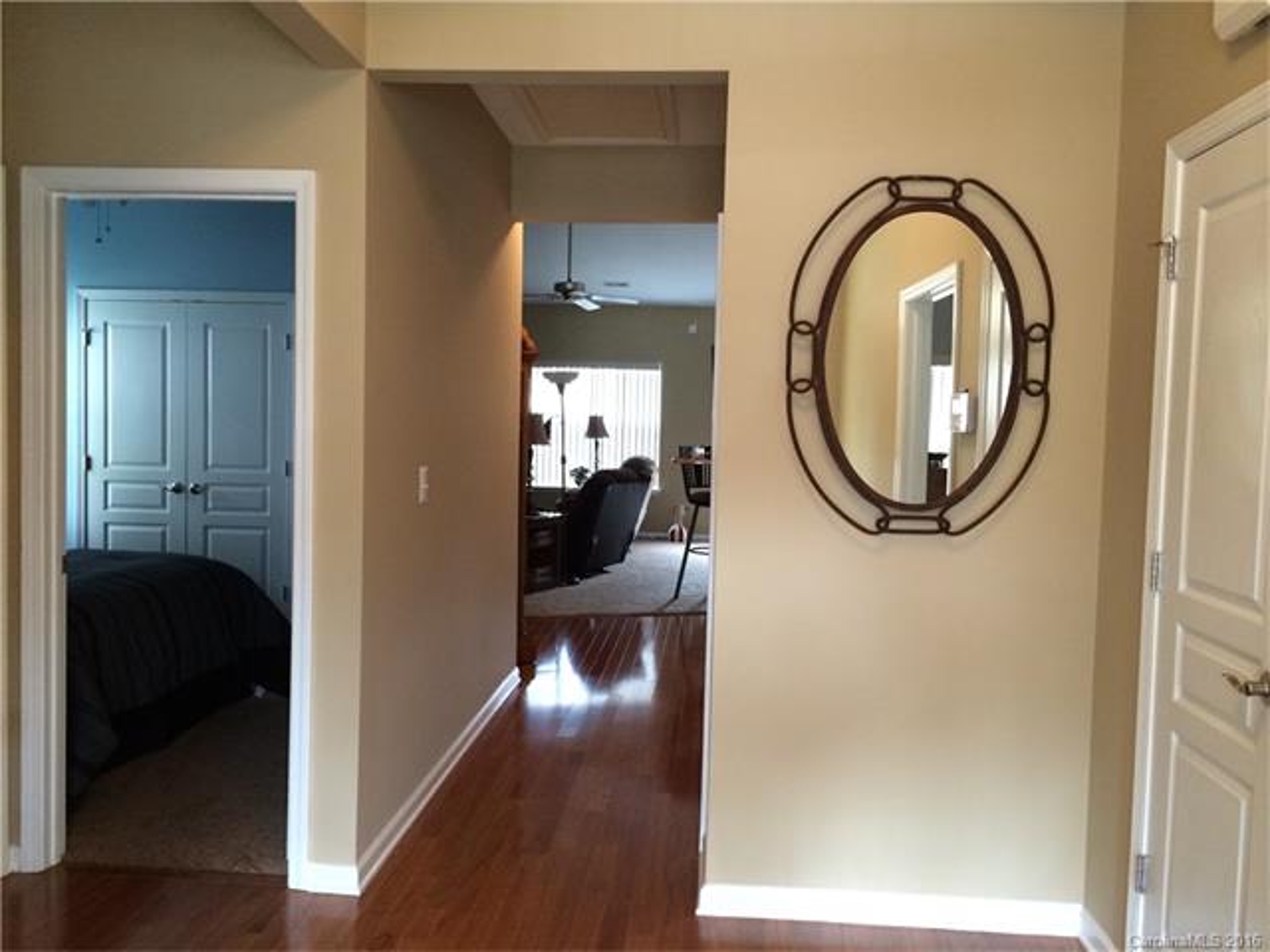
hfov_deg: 60.0
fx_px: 1101
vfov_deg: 46.8
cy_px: 476
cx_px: 635
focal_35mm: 30
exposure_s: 1/30
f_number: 2.2
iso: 200
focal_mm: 4.12
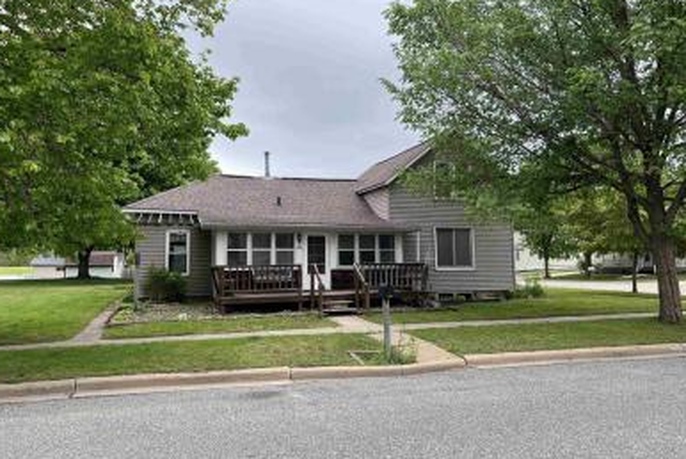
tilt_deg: +6.3
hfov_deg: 65.4
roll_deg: +0.8
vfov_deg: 46.5
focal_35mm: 28
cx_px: 336
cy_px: 219
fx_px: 534
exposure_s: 1/743
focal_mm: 5.7
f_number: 1.5
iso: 50
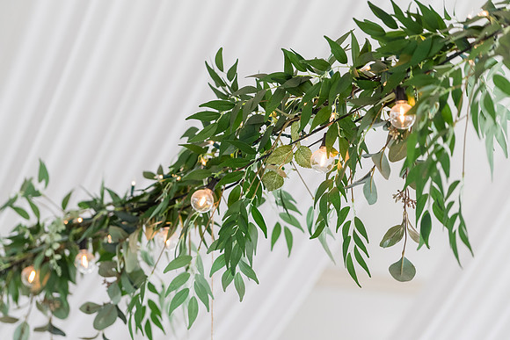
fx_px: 2380
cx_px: 255
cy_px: 170
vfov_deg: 8.2
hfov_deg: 12.2
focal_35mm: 168
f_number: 4
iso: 800
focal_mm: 168
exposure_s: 1/320
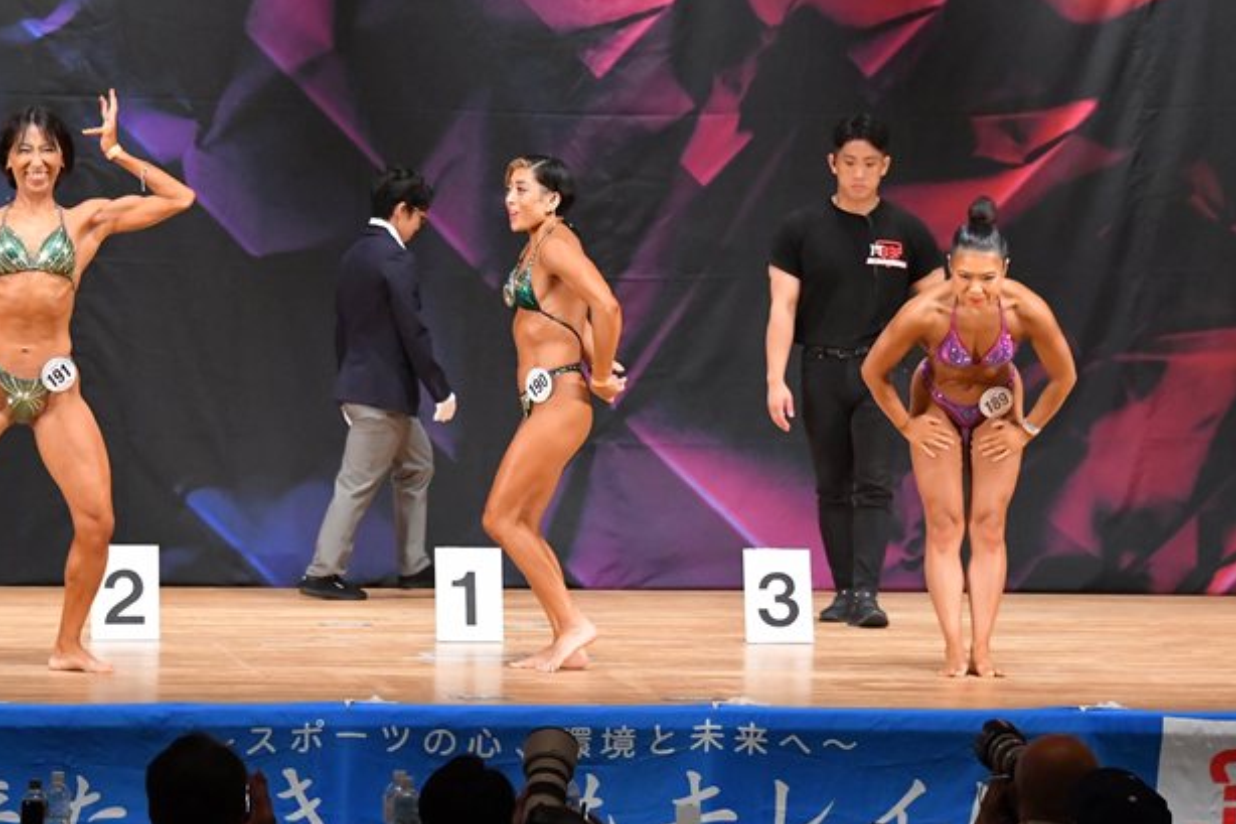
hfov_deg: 9.7
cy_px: 351
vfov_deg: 6.5
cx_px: 474
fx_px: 7276
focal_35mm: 212
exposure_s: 1/400
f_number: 5.6
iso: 7200
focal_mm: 112
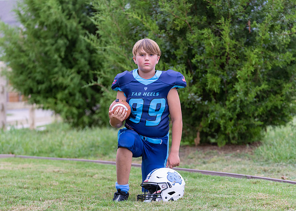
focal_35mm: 100
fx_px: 839
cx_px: 147
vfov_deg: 14.3
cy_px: 110
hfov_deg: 20.0
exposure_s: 1/320
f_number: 2.8
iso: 500
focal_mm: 90
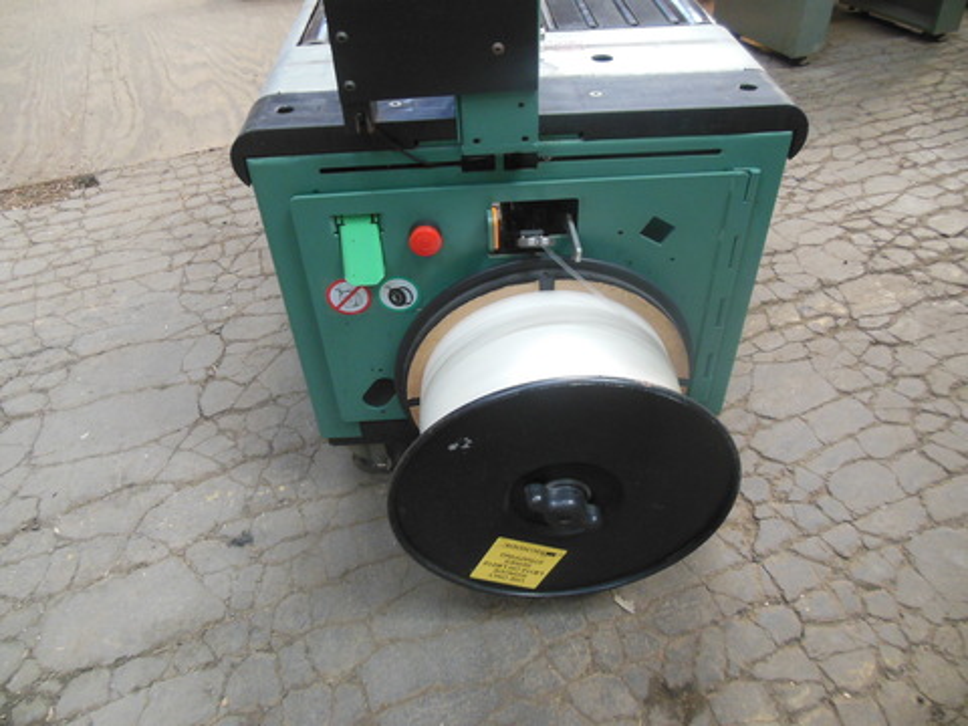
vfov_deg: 54.9
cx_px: 484
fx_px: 699
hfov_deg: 69.4
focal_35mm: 25
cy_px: 363
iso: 400
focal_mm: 4.5
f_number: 3.2
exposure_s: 1/25
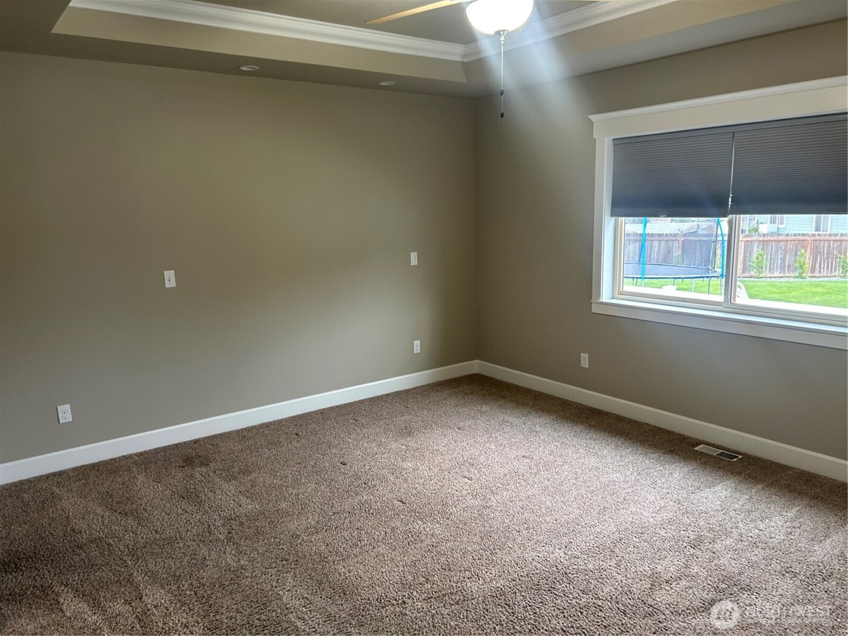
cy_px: 318
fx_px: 637
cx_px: 424
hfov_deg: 67.3
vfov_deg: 53.1
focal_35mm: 26
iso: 160
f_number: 1.5
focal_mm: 5.7
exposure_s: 1/60
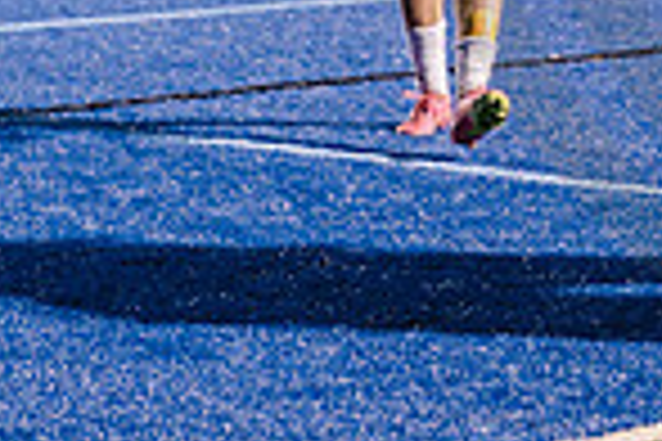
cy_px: -335
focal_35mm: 277
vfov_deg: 4.9
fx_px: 5093
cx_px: 1175
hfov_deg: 7.2
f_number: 3.2
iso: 2500
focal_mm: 70
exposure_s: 1/250
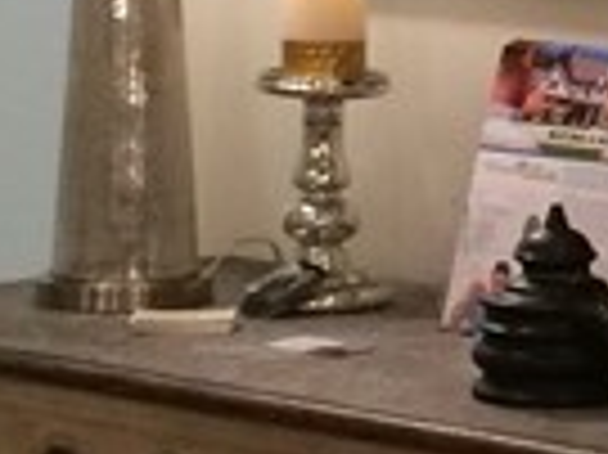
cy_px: 76
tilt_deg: -4.7
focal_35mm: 220
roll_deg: -0.7
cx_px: 1603
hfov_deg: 8.1
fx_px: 3861
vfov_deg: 6.7
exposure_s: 1/30
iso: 200
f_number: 2.2
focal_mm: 4.15
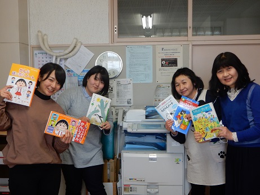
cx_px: 130
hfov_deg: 43.8
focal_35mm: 43
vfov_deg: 33.6
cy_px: 98
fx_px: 323
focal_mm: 7.6
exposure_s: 1/30
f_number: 4.2
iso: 220
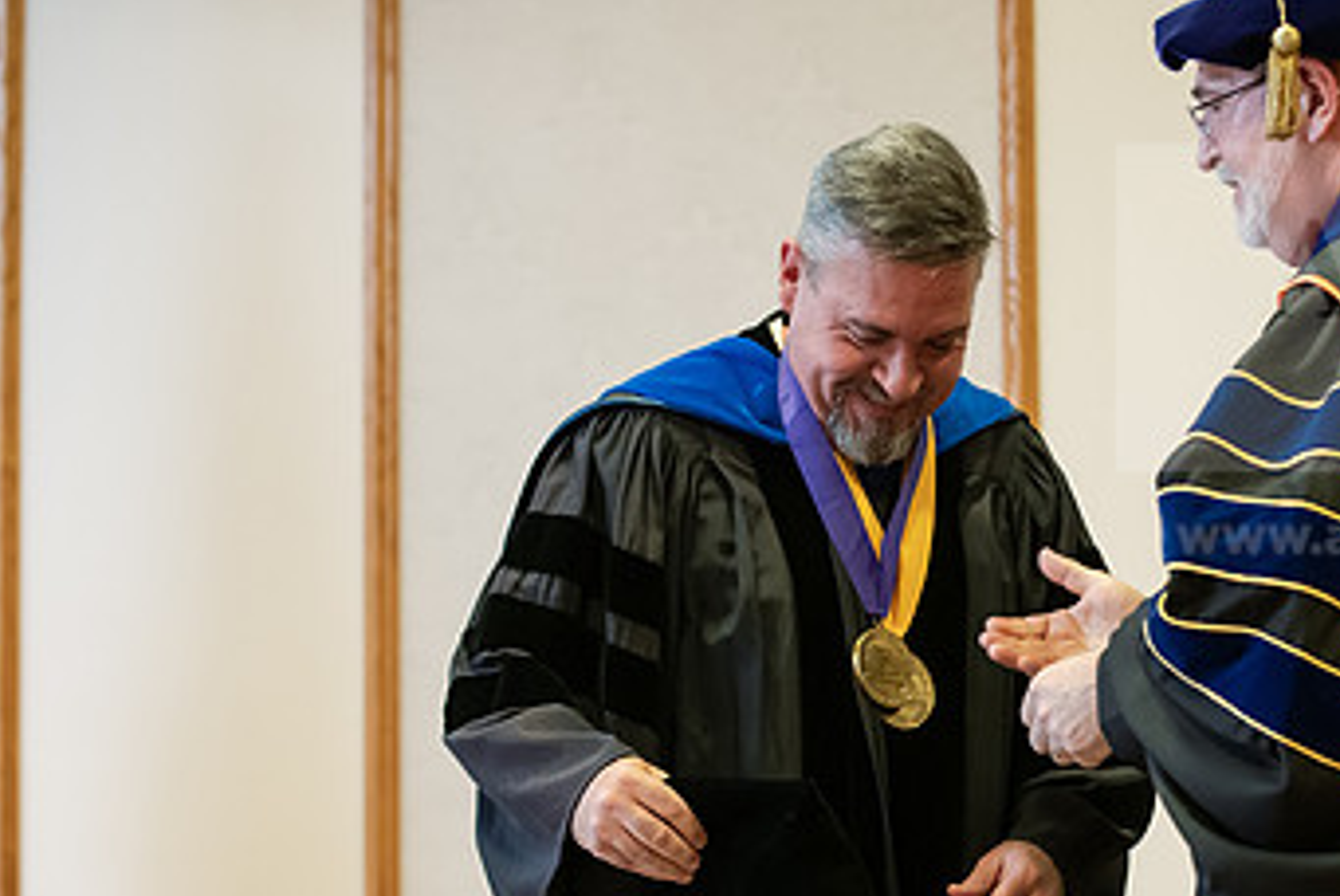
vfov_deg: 11.5
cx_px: 998
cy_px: 619
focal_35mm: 119
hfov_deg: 17.1
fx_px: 4433
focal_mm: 70
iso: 2500
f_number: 3.5
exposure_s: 1/200
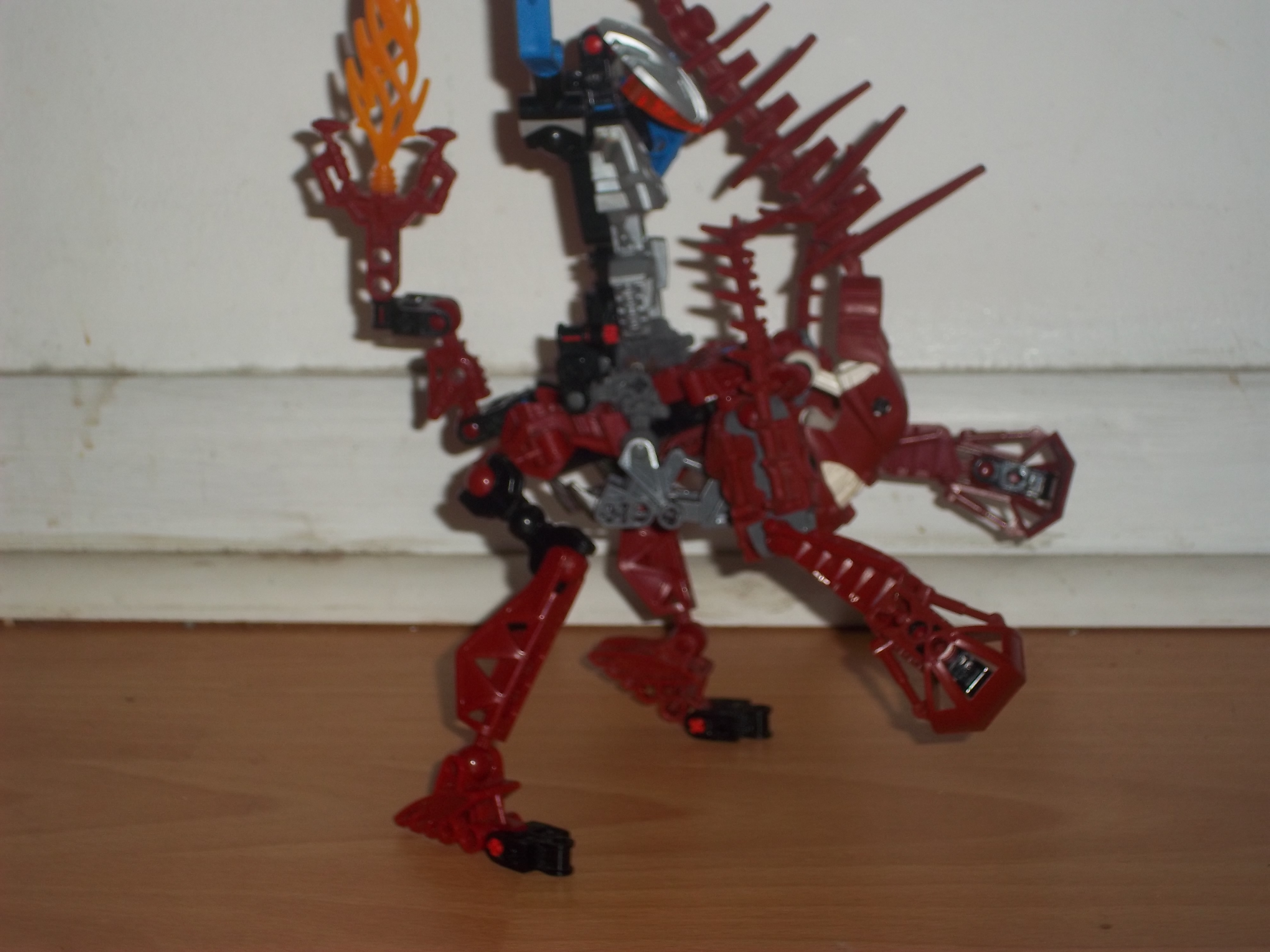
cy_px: 476
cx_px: 635
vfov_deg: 17.2
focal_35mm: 86
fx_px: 3155
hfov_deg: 22.8
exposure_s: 1/60
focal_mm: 15.4
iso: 80
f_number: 5
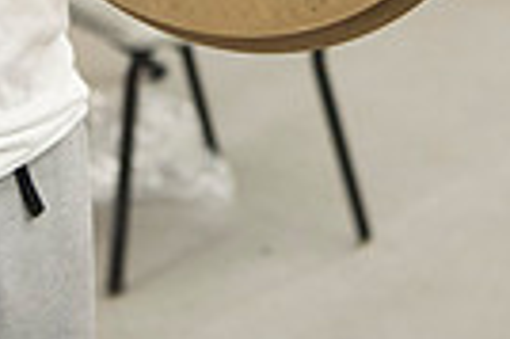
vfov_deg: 7.5
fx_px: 2448
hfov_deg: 11.9
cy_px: -375
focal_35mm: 173
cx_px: 293
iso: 1250
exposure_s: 1/160
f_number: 2.8
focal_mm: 40
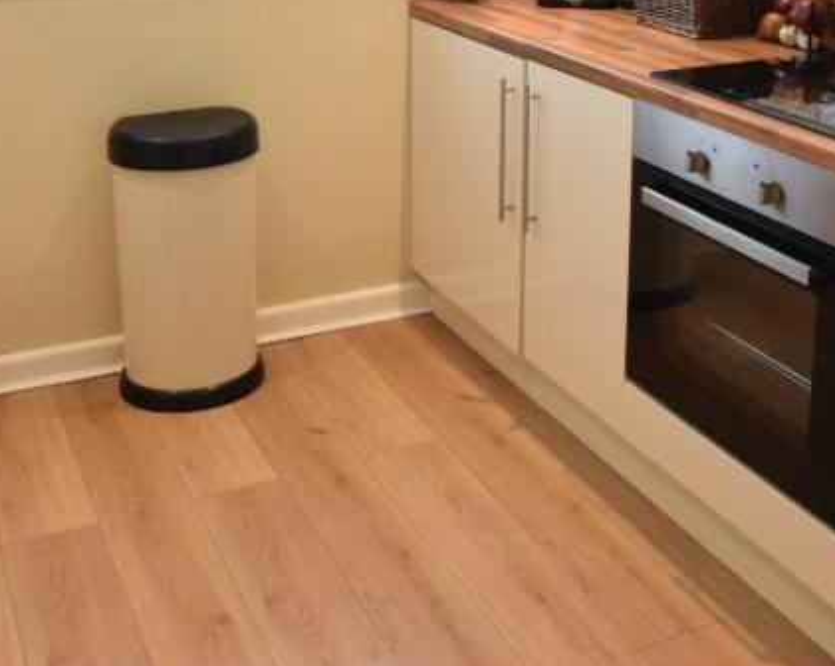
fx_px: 1185
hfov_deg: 38.8
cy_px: 1
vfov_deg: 29.4
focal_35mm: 48
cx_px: 367
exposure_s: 1/100
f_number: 5
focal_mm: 14
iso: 3200
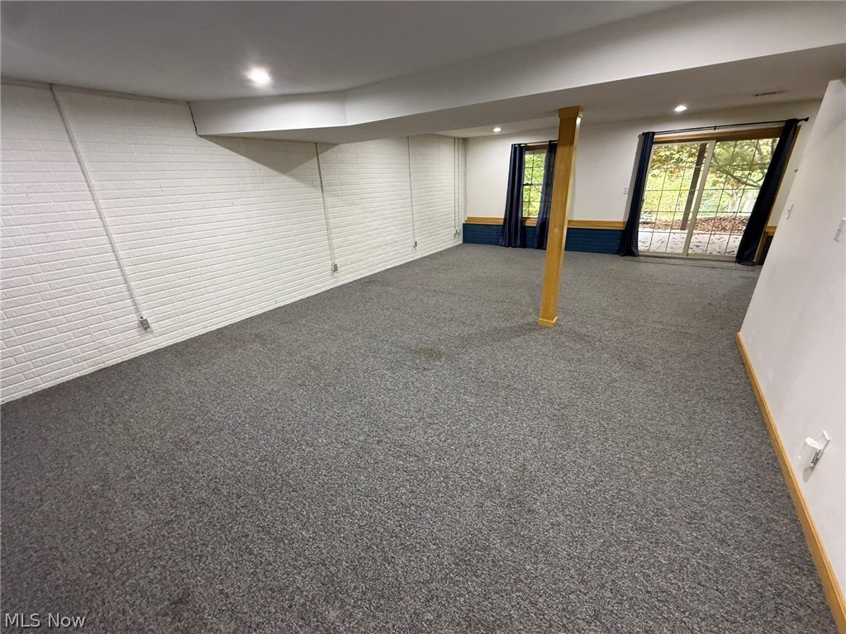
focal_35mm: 14
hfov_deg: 102.1
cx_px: 423
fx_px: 342
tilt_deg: -18.8
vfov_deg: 85.7
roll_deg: +1.7
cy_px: 317
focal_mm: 2.22
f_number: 2.2
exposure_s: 1/60
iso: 320
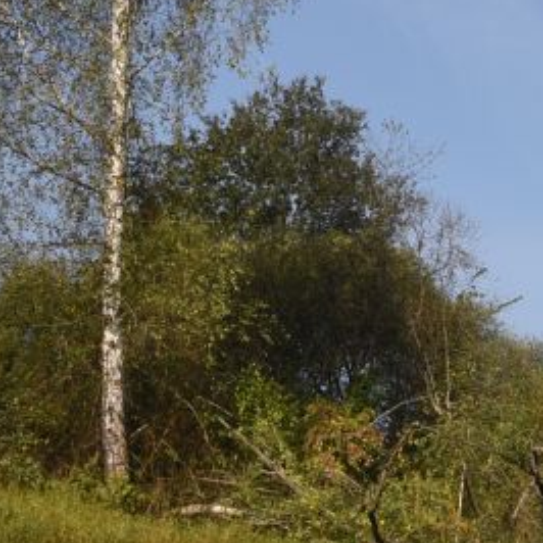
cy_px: 448
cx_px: 829
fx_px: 2289
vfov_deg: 13.4
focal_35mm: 129
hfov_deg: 12.8
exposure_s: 1/125
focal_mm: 31
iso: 160
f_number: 14
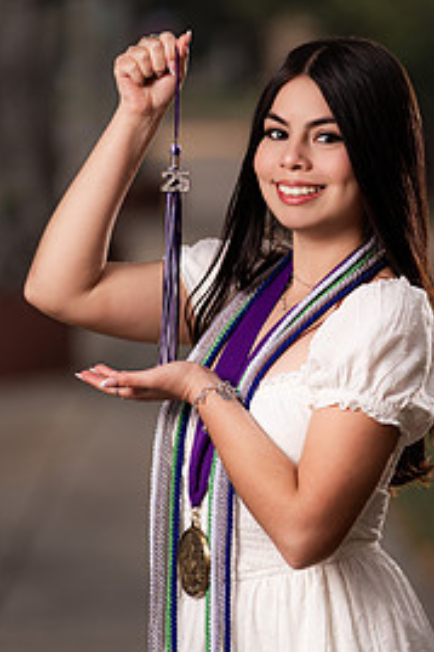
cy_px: 480
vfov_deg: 8.2
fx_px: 4544
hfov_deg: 5.5
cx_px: 289
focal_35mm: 251
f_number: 2.8
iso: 100
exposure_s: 1/400
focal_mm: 150
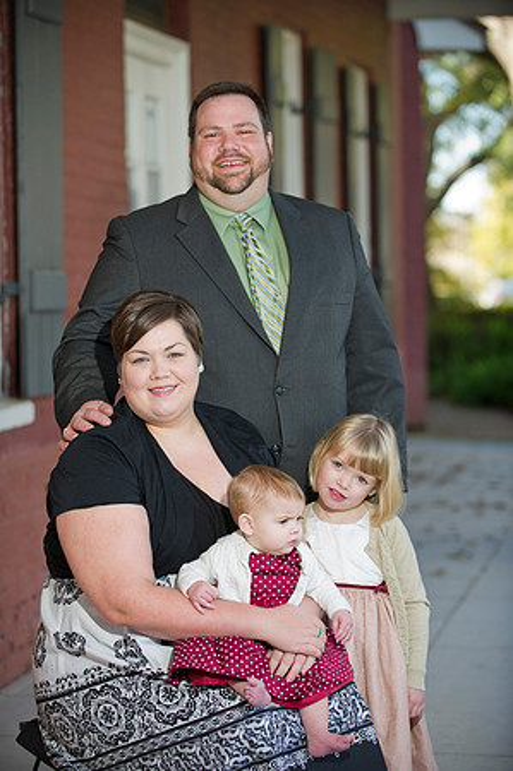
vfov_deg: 19.5
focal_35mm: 105
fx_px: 2249
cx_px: 256
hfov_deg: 13.0
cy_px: 386
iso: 250
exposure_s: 1/250
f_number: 3.2
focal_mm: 105
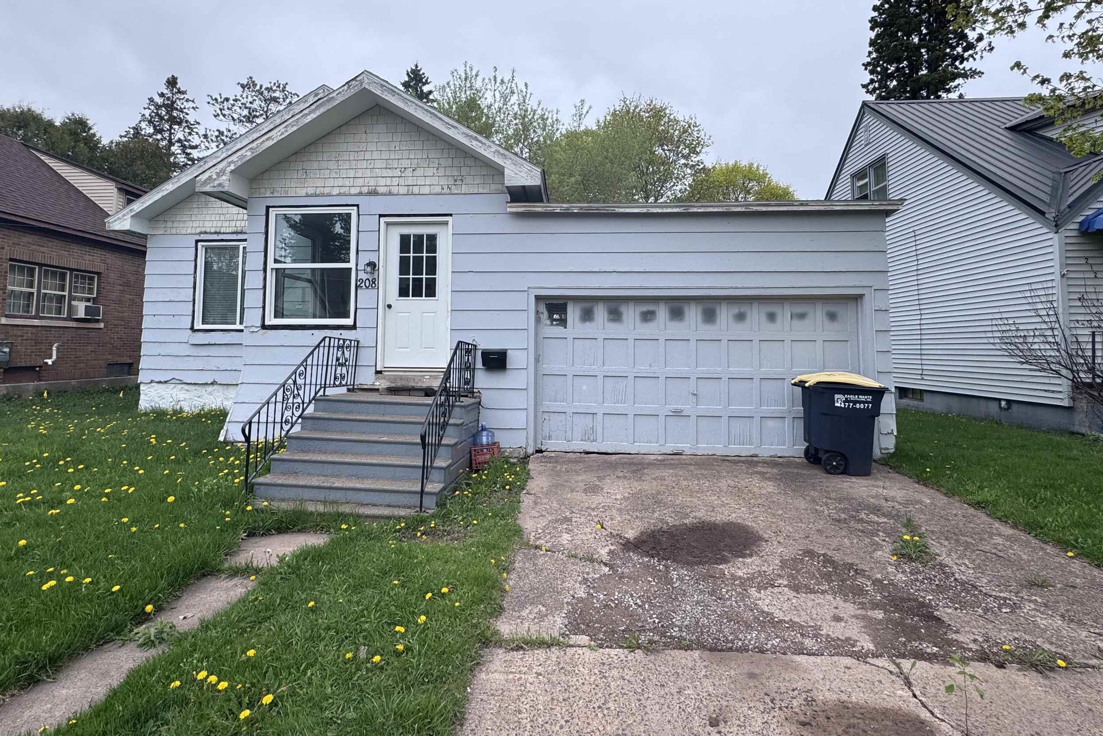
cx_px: 532
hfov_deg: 90.0
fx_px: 551
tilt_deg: +2.7
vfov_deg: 67.0
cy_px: 313
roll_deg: -0.4
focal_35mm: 18
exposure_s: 1/980
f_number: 2.2
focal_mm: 2.22
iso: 40
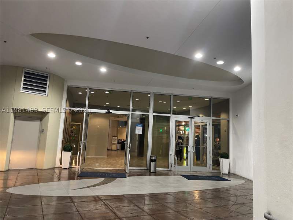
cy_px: 110
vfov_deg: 53.1
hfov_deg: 67.3
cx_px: 146
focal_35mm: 26
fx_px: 220
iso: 250
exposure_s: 1/60
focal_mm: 4.2
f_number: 1.6
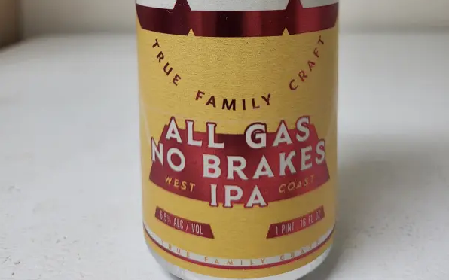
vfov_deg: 31.9
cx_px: 224
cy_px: 3
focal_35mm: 37
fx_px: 453
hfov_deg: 52.8
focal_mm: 5.4
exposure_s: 1/42.1
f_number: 1.8
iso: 80
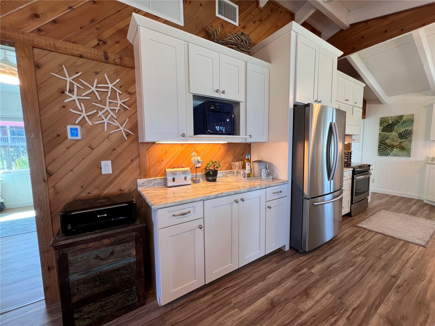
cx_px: 218
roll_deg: +0.3
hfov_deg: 106.2
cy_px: 163
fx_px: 163
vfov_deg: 89.9
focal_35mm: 13
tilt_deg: -5.4
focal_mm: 1.57
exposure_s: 1/120
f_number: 1.8
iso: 250
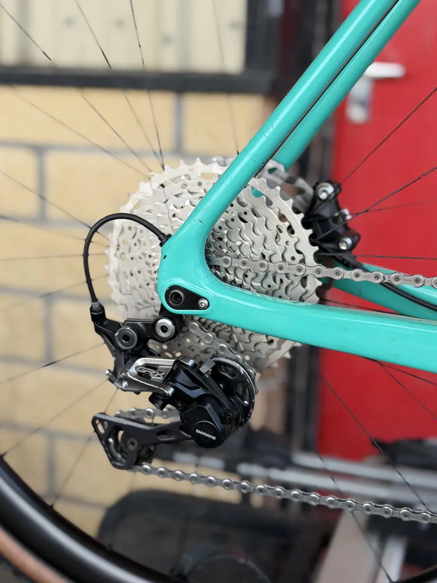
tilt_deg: -15.4
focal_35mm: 48
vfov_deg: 39.6
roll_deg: -2.2
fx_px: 808
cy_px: 292
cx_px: 218
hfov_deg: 30.3
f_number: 1.78
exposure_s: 1/1203
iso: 64
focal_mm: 6.76
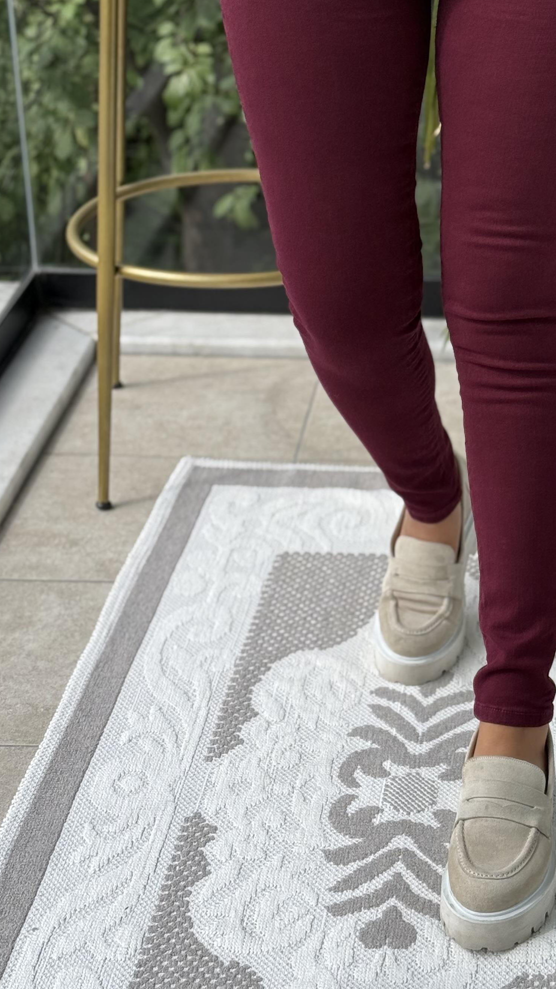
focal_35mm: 80
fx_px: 2096
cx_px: 454
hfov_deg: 15.0
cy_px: 343
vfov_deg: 26.4
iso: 64
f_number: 1.78
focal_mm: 6.76
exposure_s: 1/615
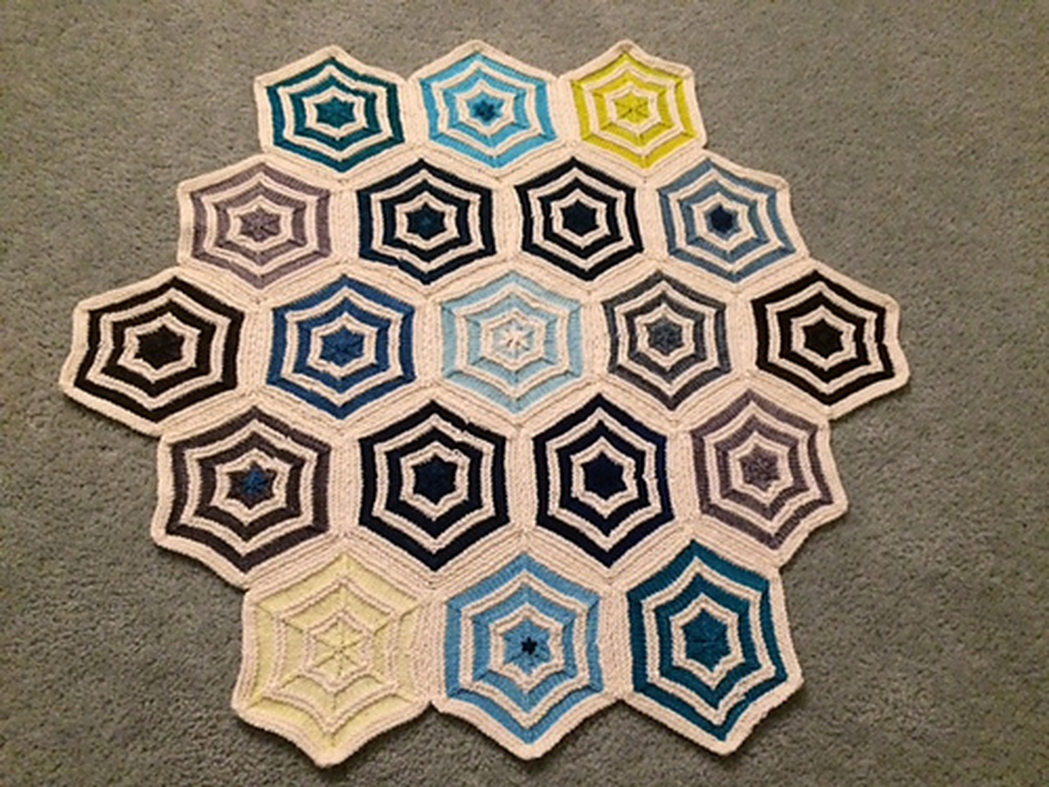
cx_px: 524
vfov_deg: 48.2
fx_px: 879
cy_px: 394
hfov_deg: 61.7
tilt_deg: -66.2
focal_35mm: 29
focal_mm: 4.15
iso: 400
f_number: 2.2
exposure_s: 1/15
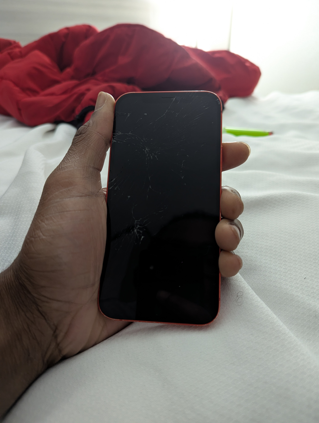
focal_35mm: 24
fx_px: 294
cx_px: 160
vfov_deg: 71.5
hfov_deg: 56.9
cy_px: 212
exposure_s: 1/24
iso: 452
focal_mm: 6.81
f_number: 1.85
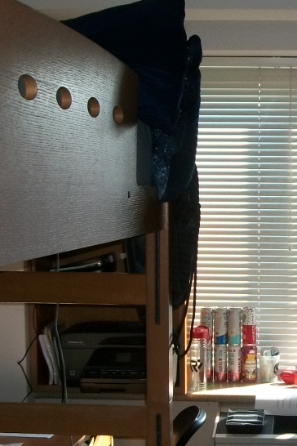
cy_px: 316
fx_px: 965
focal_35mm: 78
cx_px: 331
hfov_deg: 16.9
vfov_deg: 25.8
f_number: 2.9
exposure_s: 1/80
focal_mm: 5.7
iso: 80
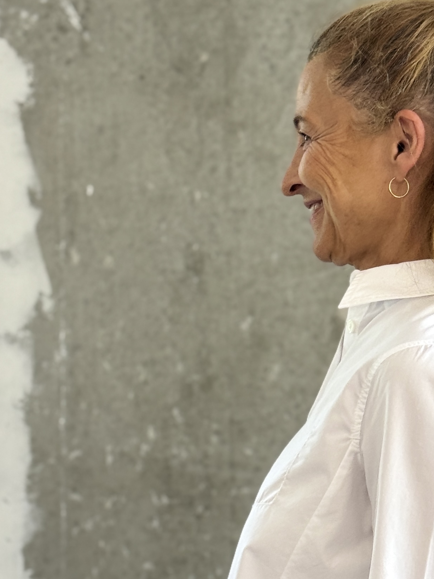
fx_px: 1805
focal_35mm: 108
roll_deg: +1.2
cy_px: 530
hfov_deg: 13.6
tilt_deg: -4.0
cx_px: 373
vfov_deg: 17.9
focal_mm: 6.76
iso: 50
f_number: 1.78
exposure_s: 1/100
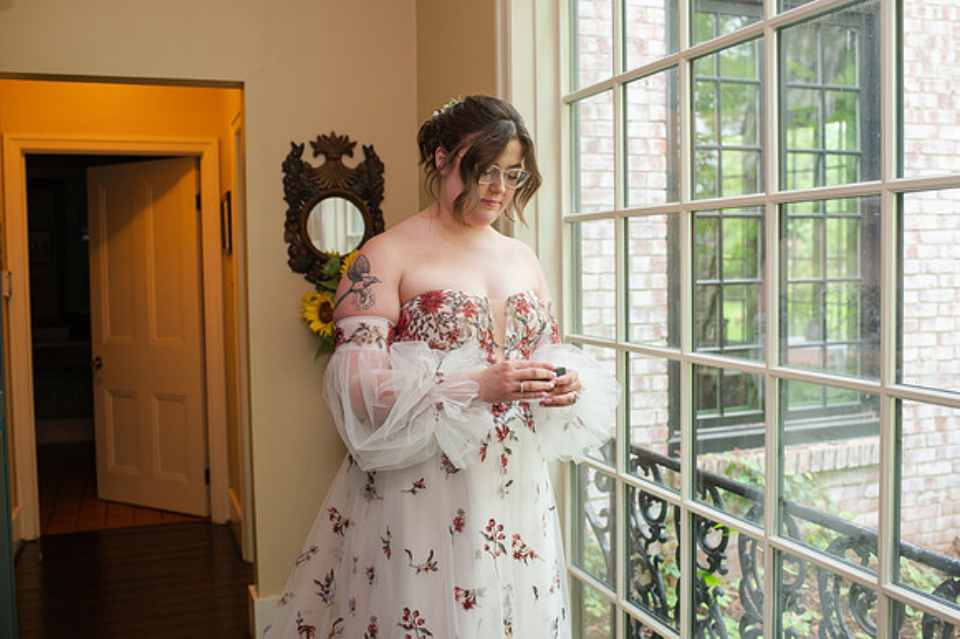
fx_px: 965
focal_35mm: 36
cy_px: 308
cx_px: 497
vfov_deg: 36.6
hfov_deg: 52.9
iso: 1000
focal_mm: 35
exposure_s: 1/200
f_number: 3.5
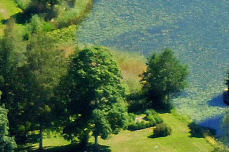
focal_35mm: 542
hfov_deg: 3.7
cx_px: 740
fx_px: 3444
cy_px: 29
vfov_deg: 2.5
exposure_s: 1/1000
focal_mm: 50
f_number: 4.8
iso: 400
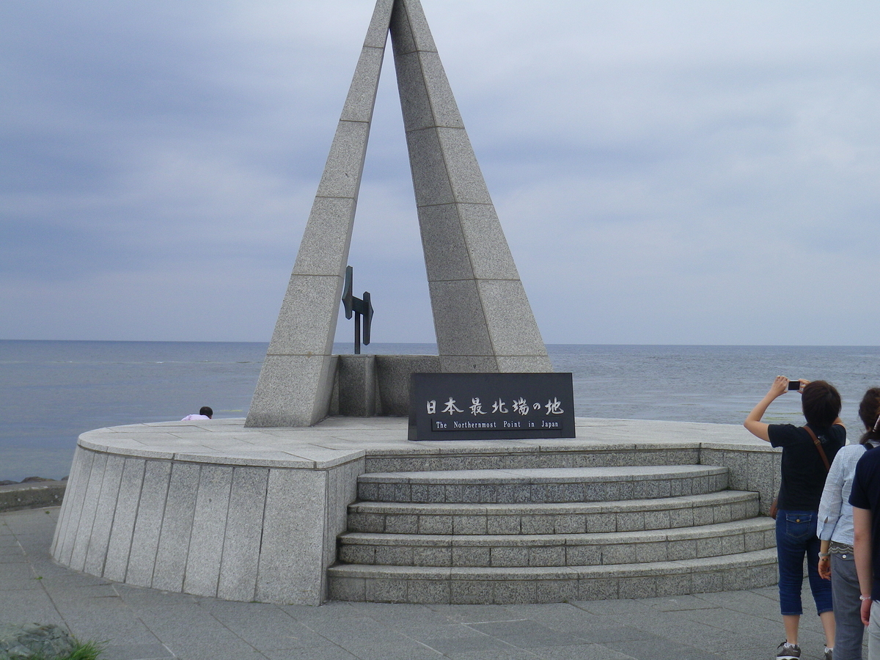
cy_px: 330
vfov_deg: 24.8
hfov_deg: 32.7
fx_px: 1500
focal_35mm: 59
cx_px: 440
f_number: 4.5
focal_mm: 10.4
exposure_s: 1/160
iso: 80
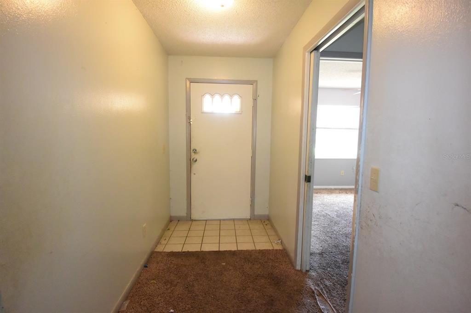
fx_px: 235
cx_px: 236
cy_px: 156
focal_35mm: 18
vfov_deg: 67.3
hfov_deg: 90.0
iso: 2200
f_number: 3.5
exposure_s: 1/60
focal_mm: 6.7
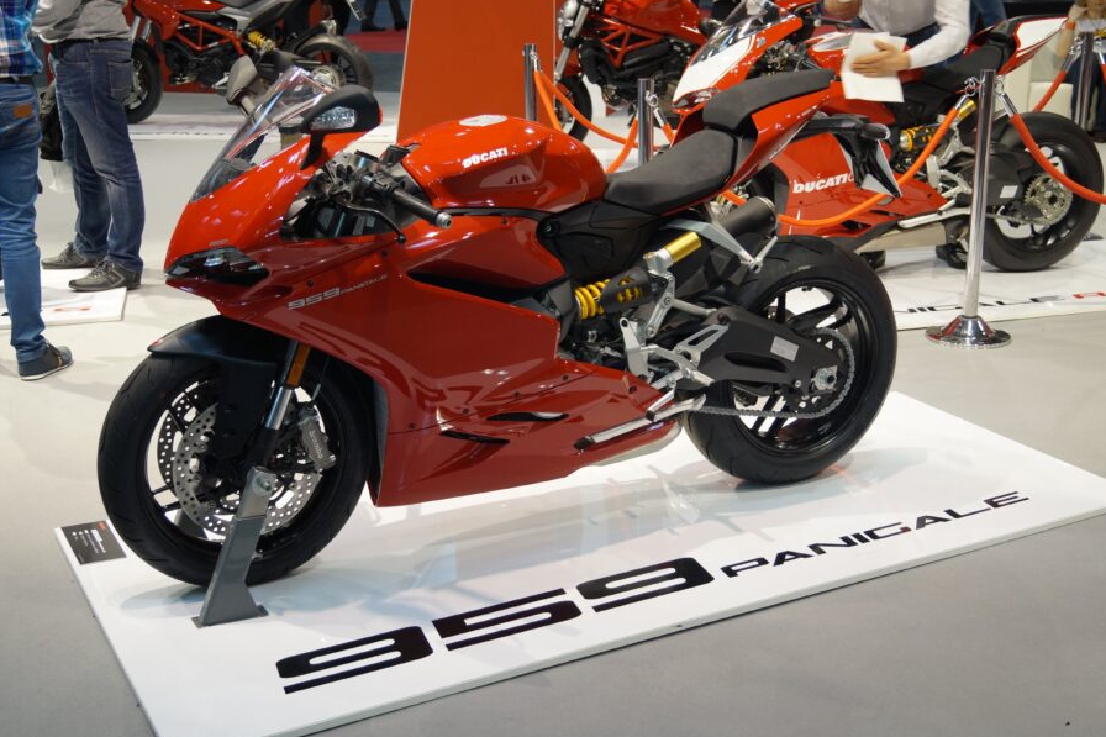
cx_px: 541
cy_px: 396
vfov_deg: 28.1
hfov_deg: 41.1
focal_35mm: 48
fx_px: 1474
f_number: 5
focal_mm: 28
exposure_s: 1/80
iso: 400
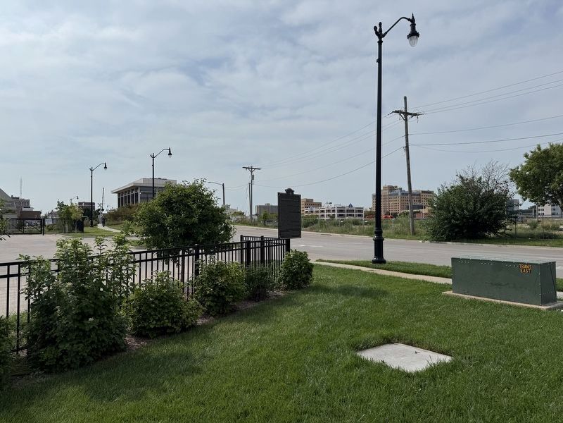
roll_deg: +0.3
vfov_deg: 56.8
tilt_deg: +1.1
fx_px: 390
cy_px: 212
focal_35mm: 24
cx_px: 282
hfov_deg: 71.6
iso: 80
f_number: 1.78
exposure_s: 1/10309
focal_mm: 6.76
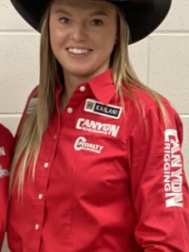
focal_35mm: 176
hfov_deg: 8.4
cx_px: 24
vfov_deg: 11.0
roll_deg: -0.1
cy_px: 305
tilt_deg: -9.7
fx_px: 1282
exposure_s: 1/40
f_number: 2
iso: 250
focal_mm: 6
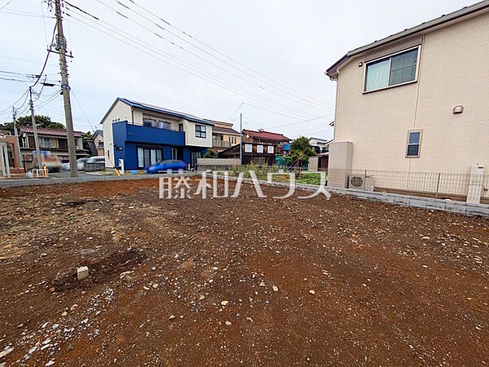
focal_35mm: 14
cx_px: 244
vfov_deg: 85.7
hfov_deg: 102.1
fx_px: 198
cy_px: 184
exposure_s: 1/1718
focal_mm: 1.83
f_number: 2.2
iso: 52
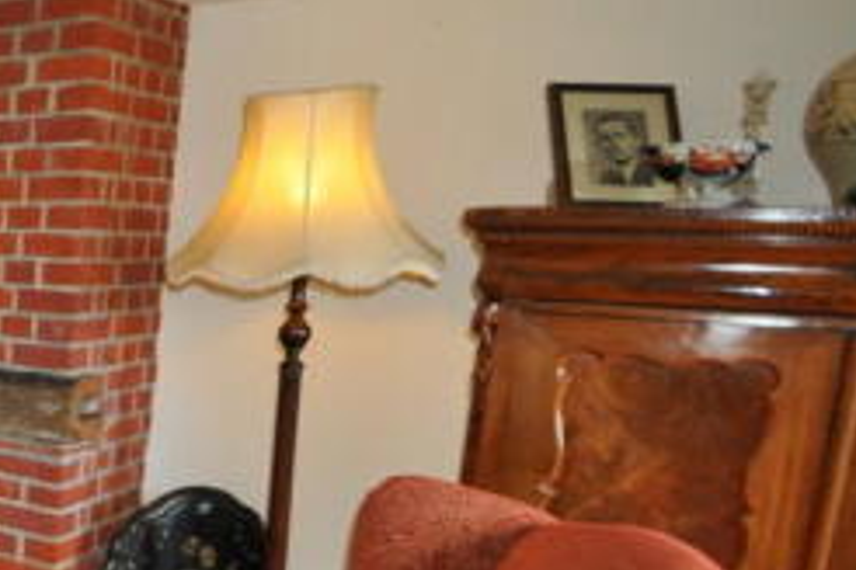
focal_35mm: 40
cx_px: -254
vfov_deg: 32.6
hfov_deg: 34.5
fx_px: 951
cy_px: 445
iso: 800
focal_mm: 10
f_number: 3.5
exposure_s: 1/80
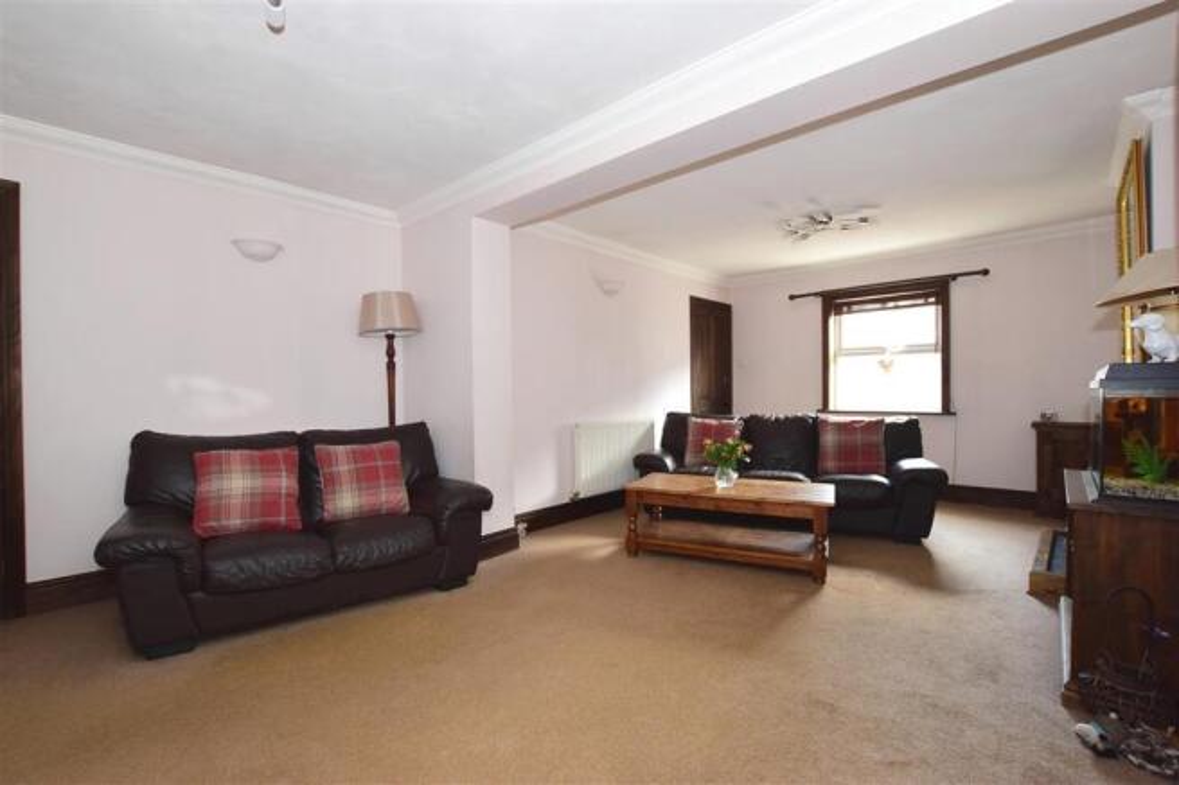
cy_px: 392
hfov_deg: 100.4
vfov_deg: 77.3
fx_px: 491
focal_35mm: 15
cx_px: 590
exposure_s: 1/25
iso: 640
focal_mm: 10
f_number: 6.3
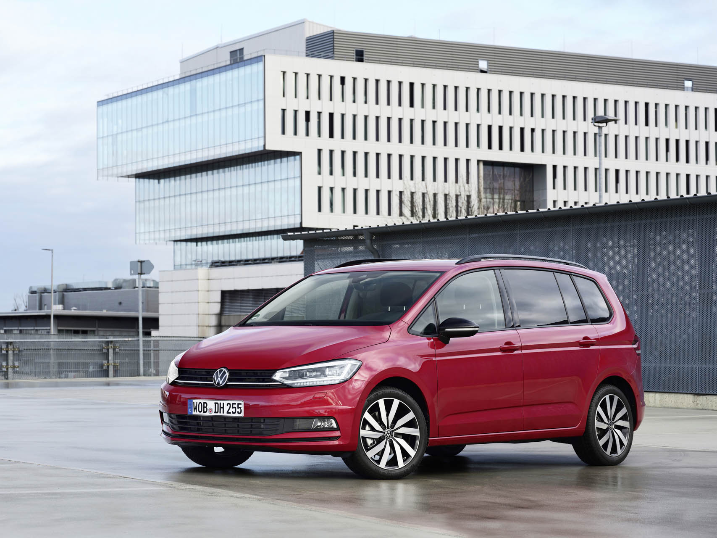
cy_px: 269
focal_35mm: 95
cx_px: 358
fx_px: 1968
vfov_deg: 15.6
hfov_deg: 20.7
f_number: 9
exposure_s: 1/38
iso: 125
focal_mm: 120
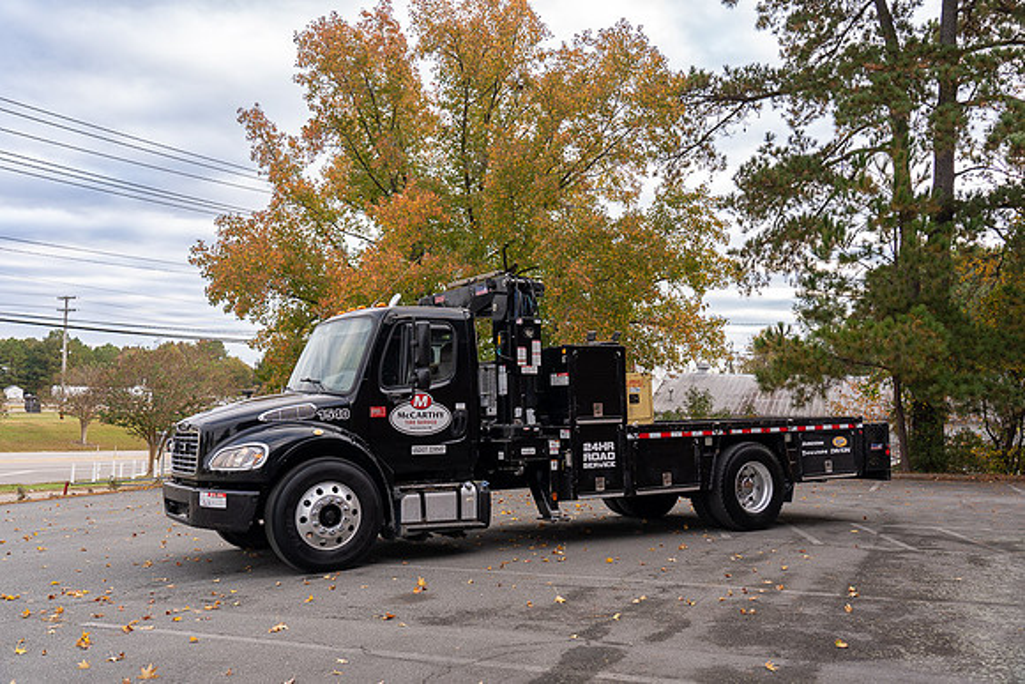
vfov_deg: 41.1
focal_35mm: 32
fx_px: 911
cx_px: 512
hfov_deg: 58.7
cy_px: 342
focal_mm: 32
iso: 100
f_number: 4.5
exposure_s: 1/80
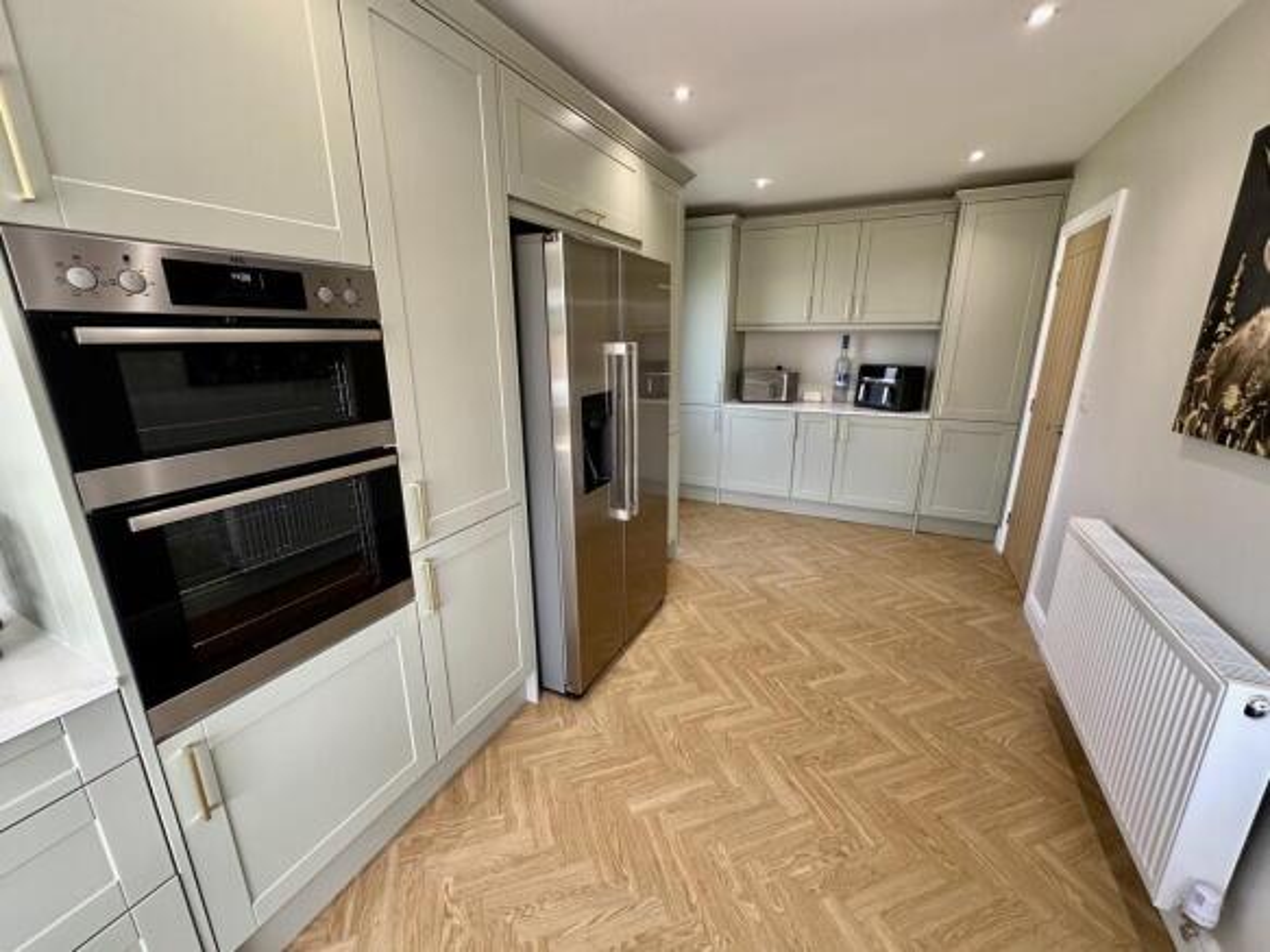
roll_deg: +0.5
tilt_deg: -15.9
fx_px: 514
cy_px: 476
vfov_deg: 85.7
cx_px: 635
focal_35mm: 14
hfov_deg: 102.1
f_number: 2.2
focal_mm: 2.22
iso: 100
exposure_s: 1/99
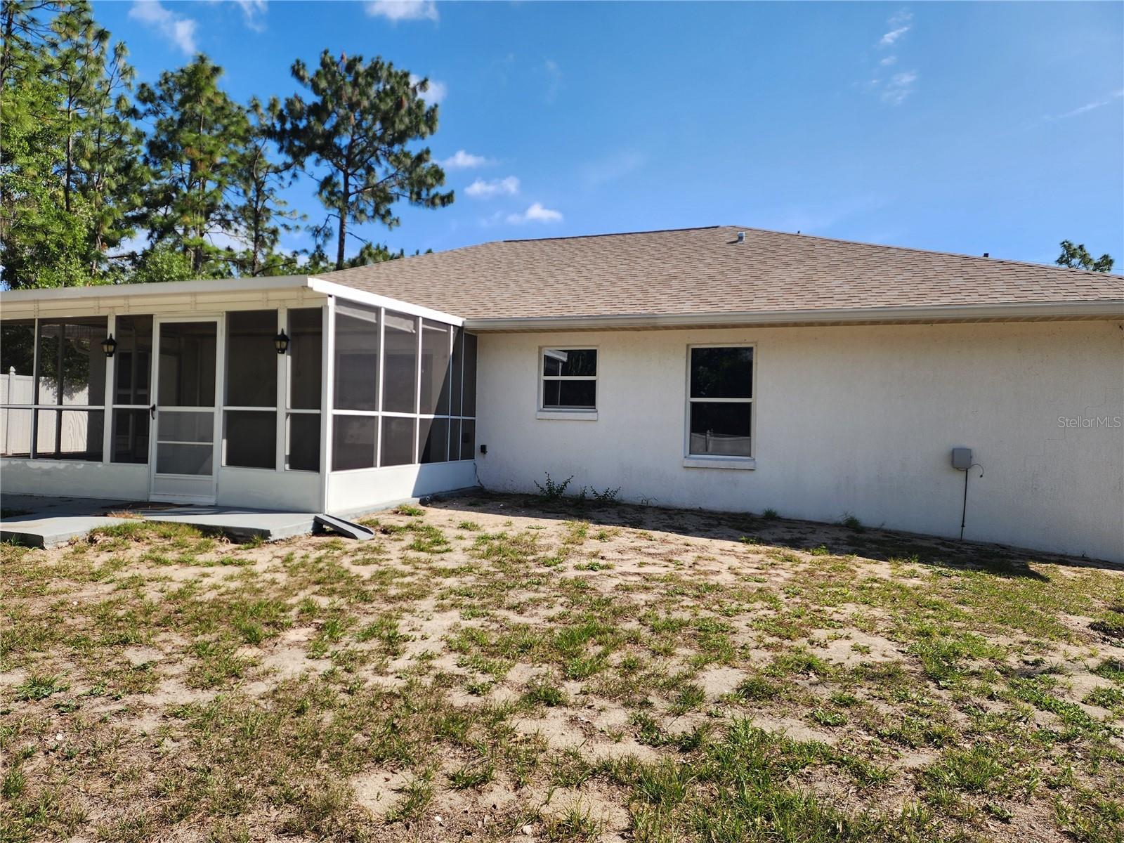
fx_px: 747
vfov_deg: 58.9
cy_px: 422
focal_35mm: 23
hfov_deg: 73.9
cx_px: 562
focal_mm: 6.4
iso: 12
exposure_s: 1/878
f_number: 1.8
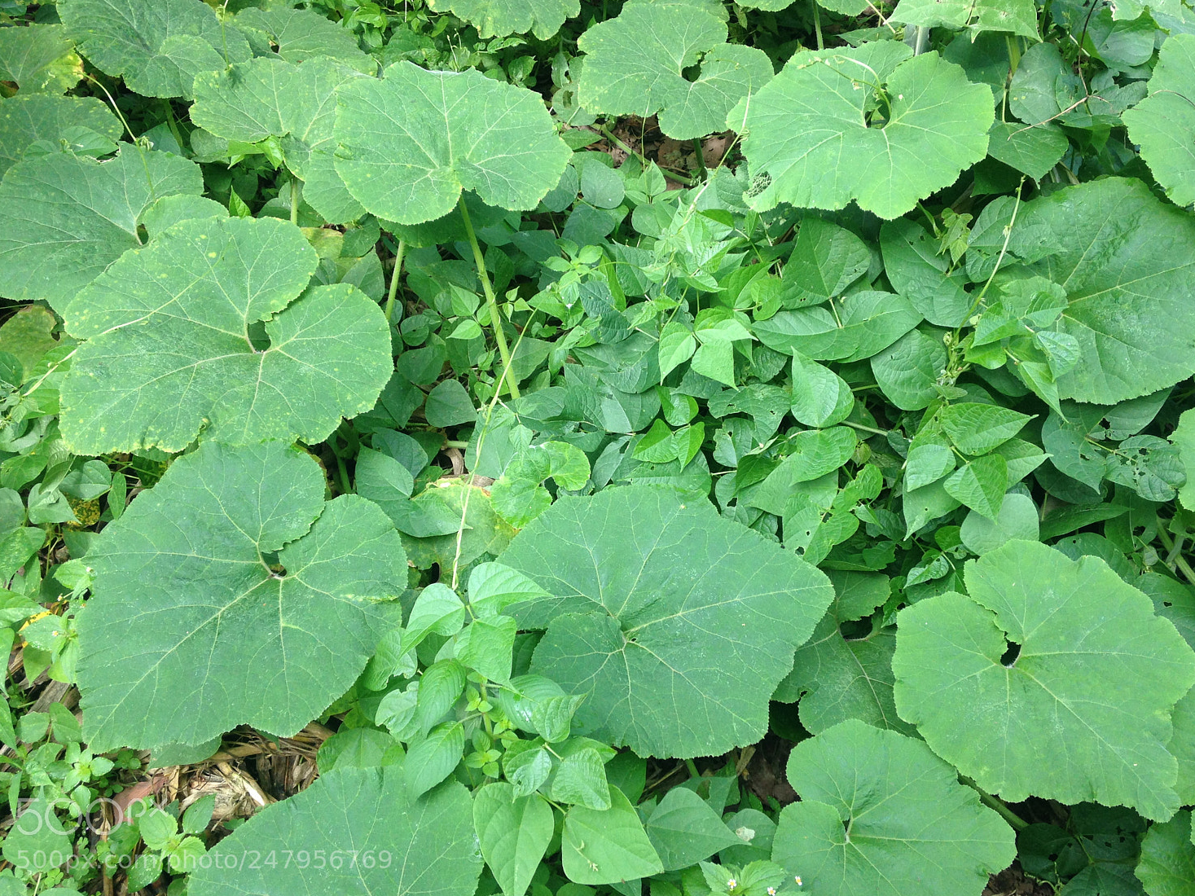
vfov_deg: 39.6
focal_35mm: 36
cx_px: 617
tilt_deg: -45.5
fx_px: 1243
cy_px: 435
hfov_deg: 51.3
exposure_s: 1/120
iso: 64
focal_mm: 4.12
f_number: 2.4
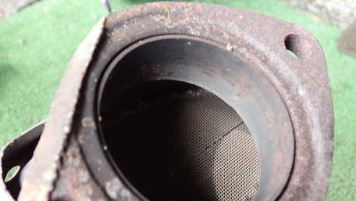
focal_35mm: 43
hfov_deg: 47.3
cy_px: 150
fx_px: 406
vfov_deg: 27.4
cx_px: 190
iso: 800
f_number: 2.3
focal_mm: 5.4
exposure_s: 1/500
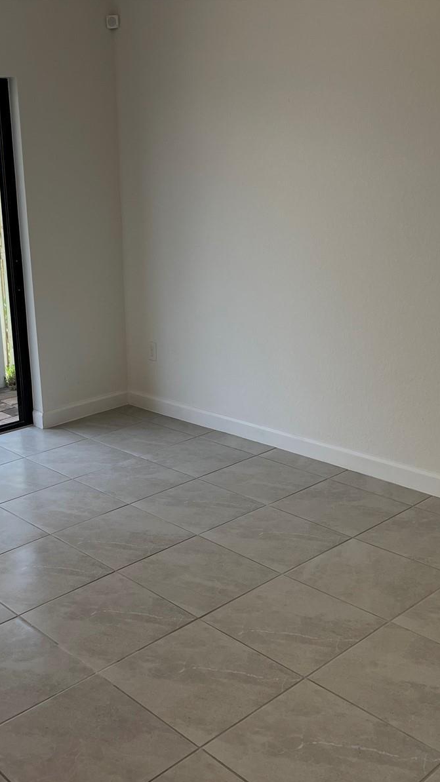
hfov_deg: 30.7
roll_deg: +2.7
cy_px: 391
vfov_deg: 52.8
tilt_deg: -16.0
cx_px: 111
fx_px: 788
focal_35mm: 38
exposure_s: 1/240
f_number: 1.5
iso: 40
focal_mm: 5.7
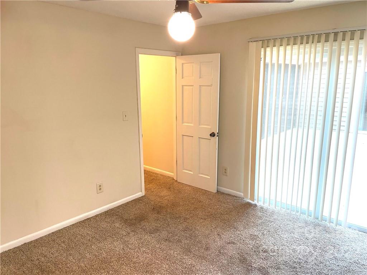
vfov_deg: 53.1
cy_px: 138
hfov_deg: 67.3
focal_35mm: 26
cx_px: 184
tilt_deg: -11.6
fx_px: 276
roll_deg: +0.2
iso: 125
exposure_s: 1/60
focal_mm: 4.2
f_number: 1.6
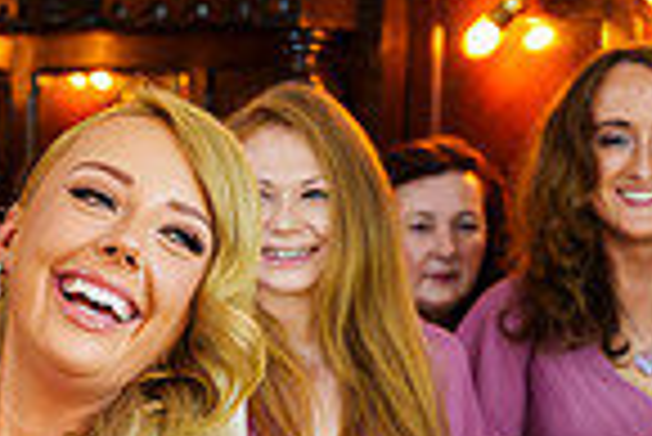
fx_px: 2973
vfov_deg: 8.4
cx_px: -400
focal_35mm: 164
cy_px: 398
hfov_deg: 11.8
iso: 800
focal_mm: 41
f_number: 3.5
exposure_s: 1/60
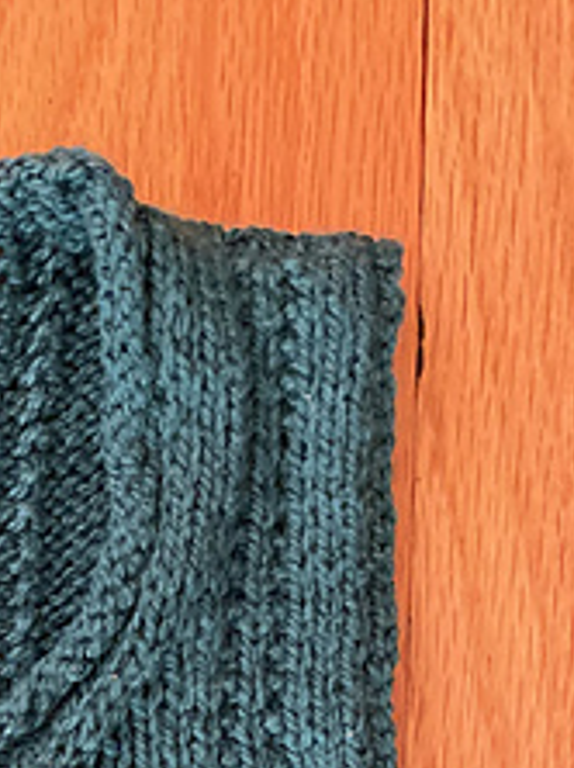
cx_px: -228
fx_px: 1661
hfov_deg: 18.0
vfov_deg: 22.7
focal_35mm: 75
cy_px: 1041
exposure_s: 1/39
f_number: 1.8
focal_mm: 4.25
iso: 640
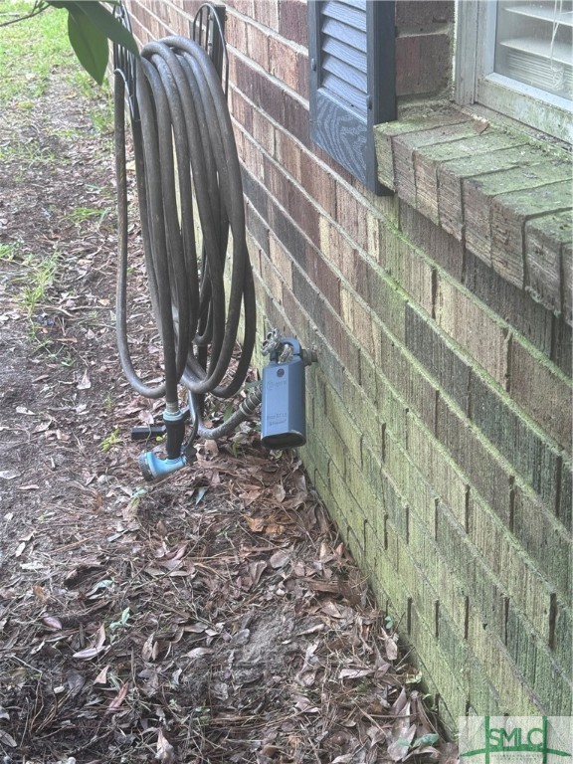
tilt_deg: -25.3
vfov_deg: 39.7
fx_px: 1059
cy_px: 382
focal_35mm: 48
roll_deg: +4.8
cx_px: 286
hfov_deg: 30.3
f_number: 1.78
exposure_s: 1/121
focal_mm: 6.76
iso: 100
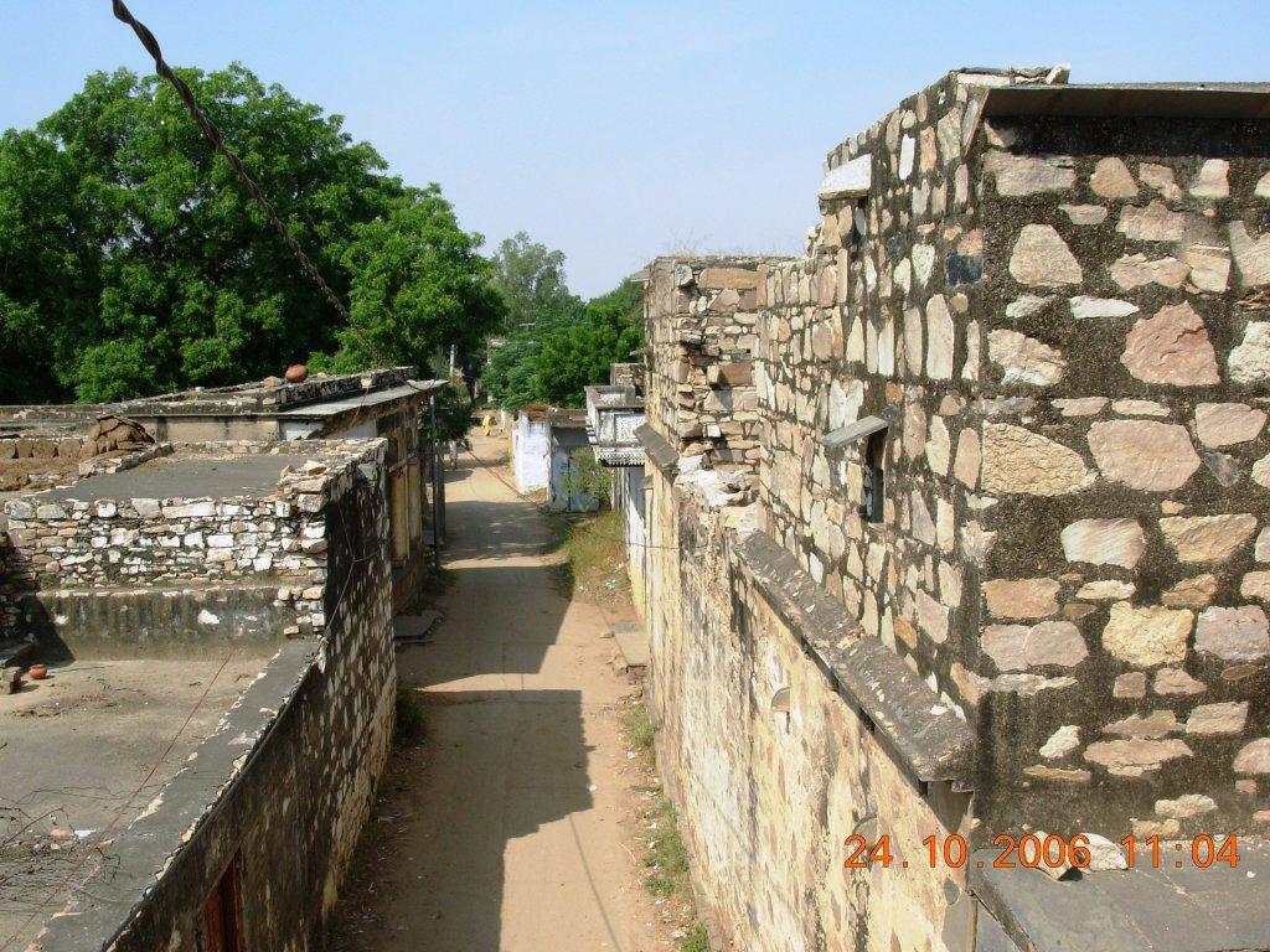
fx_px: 1394
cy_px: 476
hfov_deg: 49.0
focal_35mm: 38
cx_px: 635
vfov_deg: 37.7
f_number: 4.9
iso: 50
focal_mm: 6.3
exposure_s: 1/418
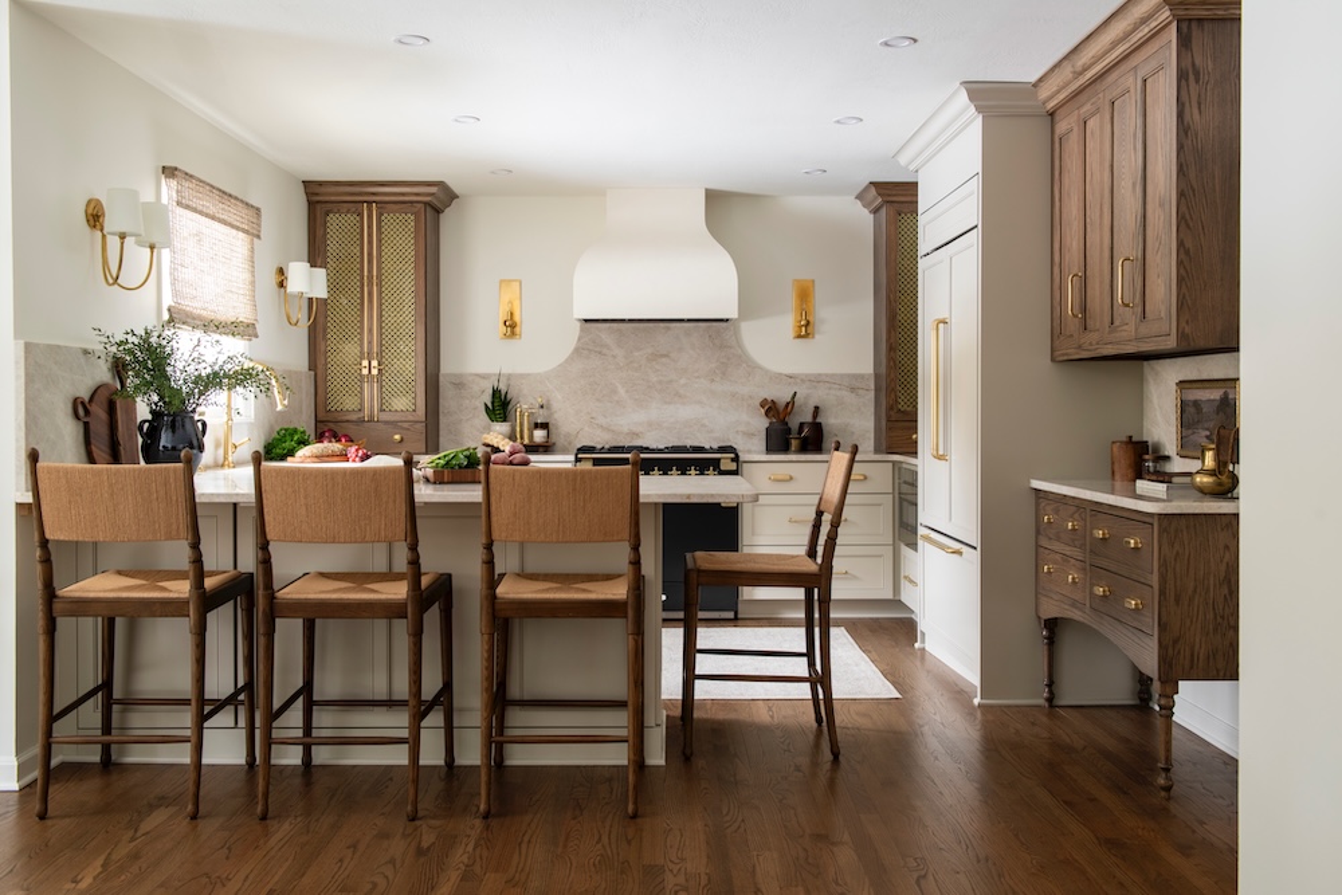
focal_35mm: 34
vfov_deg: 38.9
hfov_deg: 55.8
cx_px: 671
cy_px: 448
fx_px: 1268
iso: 160
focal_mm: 34
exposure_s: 1
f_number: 8
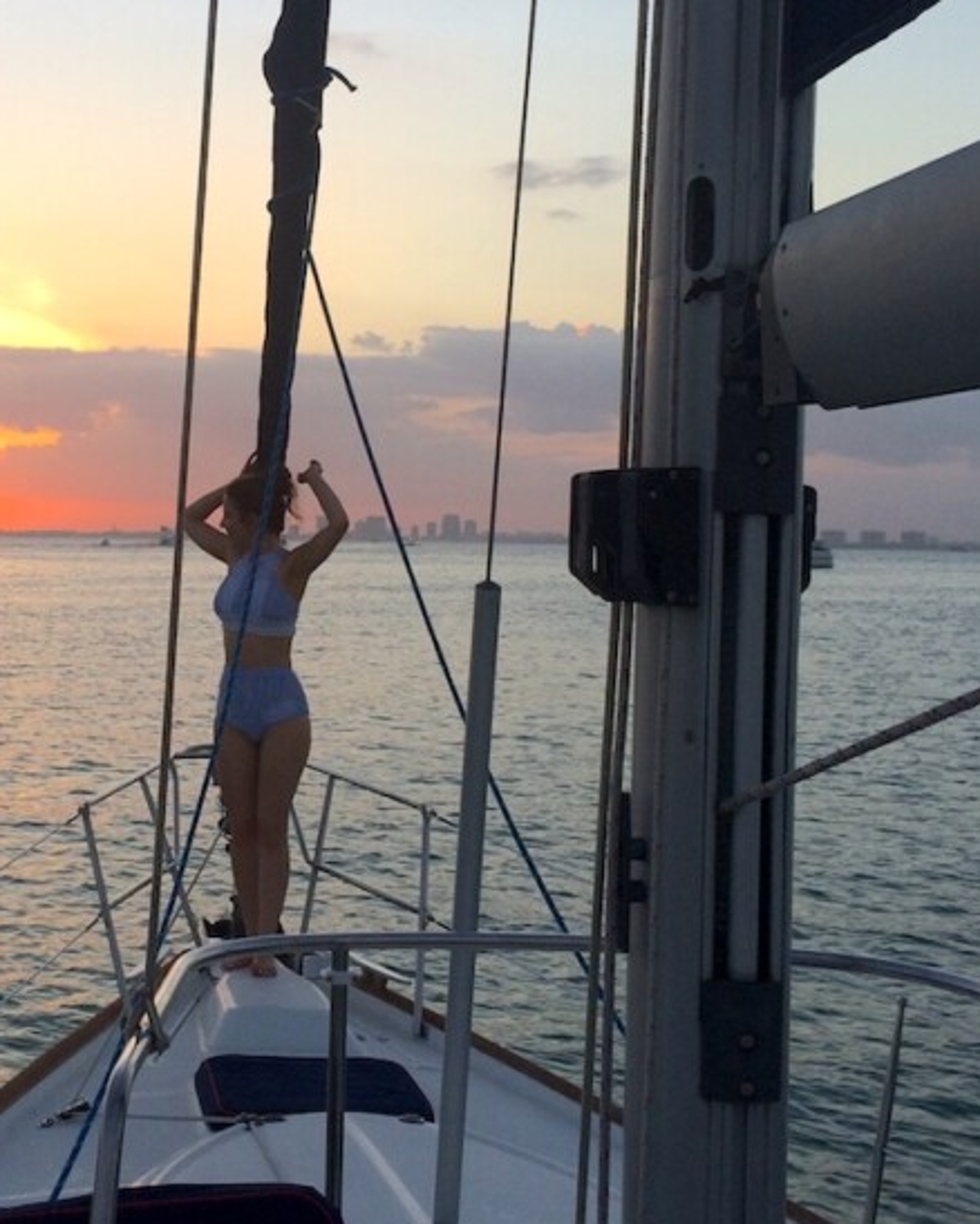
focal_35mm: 53
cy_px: 483
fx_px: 1920
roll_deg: +0.2
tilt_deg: +1.3
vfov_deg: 35.2
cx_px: 188
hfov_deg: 28.0
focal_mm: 4.15
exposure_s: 1/190
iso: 32
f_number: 2.2
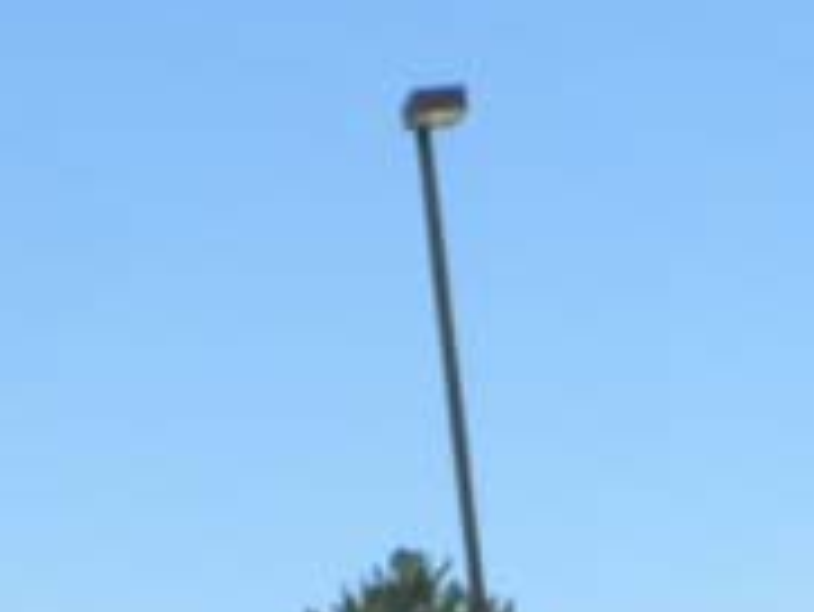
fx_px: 3200
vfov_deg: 9.8
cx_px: 490
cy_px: 1390
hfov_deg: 14.5
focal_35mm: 136
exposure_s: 1/500
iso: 80
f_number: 4.5
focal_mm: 4
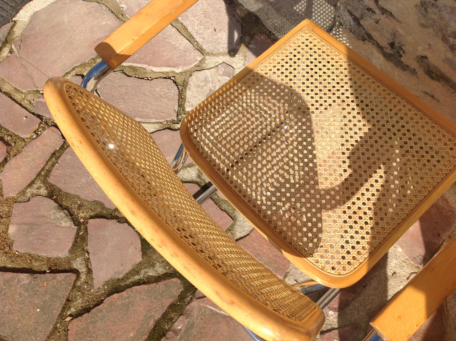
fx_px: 460
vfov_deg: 40.6
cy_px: 170
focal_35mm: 35
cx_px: 228
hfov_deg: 52.7
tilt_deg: -64.0
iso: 50
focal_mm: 4.28
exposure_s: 1/2016
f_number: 2.4
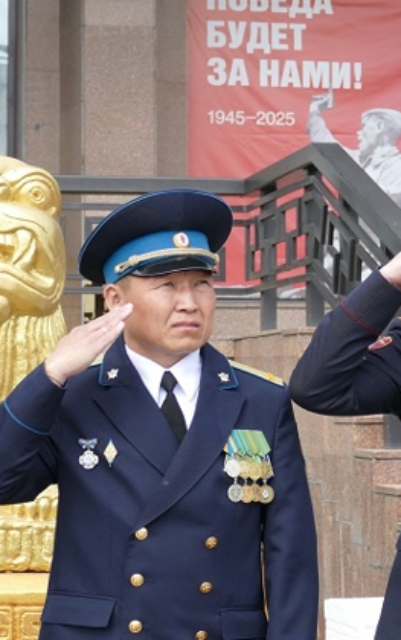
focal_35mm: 131
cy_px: 303
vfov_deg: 15.9
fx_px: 2287
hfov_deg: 9.8
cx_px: 521
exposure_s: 1/500
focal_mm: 26.28
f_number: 3.7
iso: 125
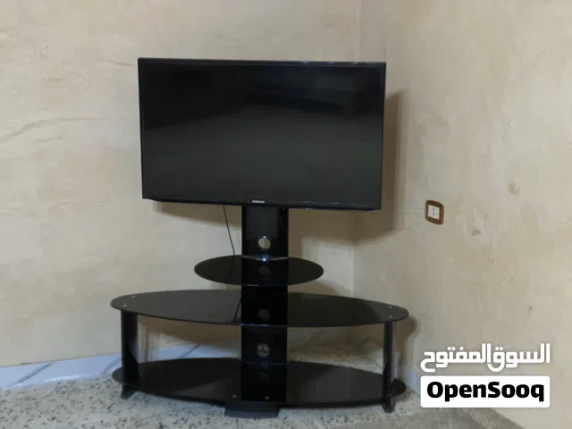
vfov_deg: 28.0
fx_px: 859
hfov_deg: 36.8
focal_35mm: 52
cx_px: 286
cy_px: 214
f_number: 2
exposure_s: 1/25
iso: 800
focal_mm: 6
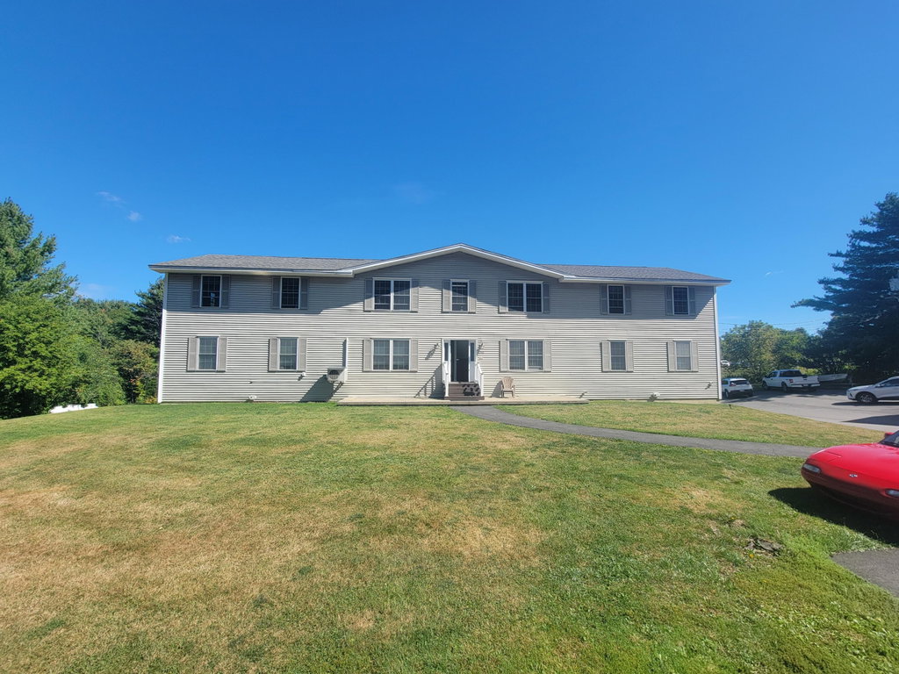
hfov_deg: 106.2
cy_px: 337
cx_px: 450
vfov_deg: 89.9
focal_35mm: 13
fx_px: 338
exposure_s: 1/1205
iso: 50
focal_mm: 2.2
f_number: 2.2
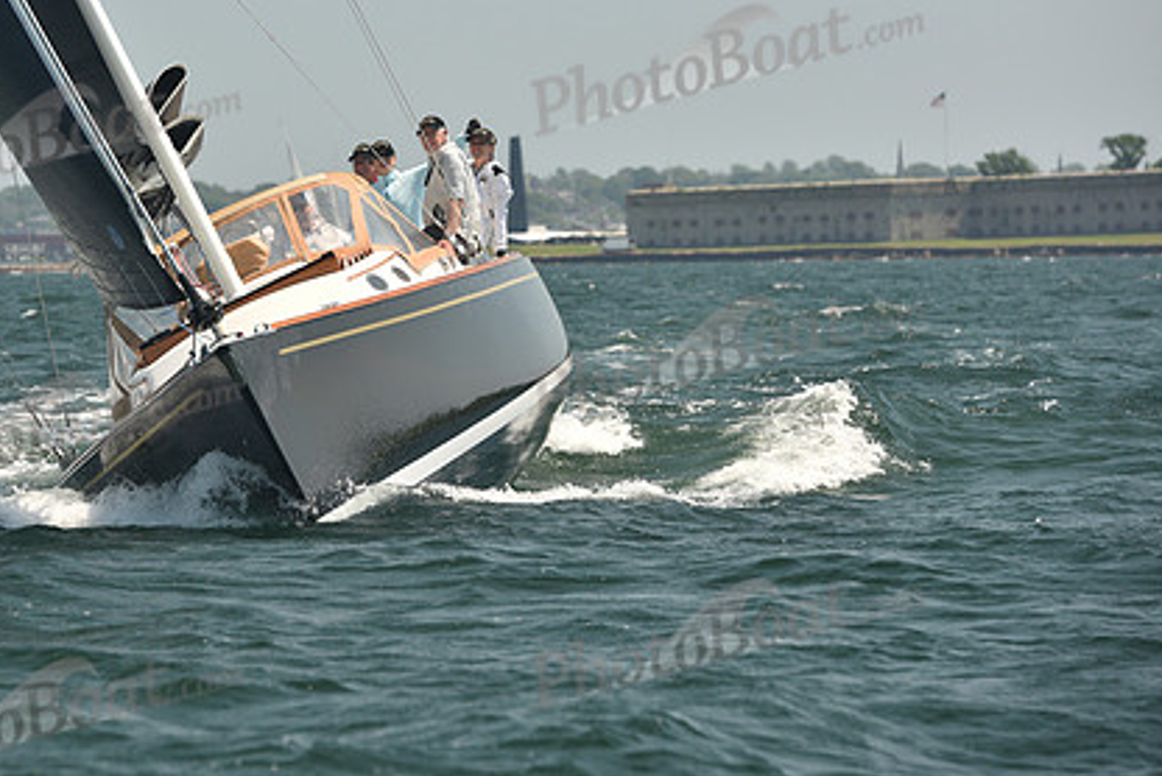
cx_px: 388
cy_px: 247
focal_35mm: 223
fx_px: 7203
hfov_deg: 9.2
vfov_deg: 6.2
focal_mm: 160
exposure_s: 1/640
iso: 250
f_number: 5.6
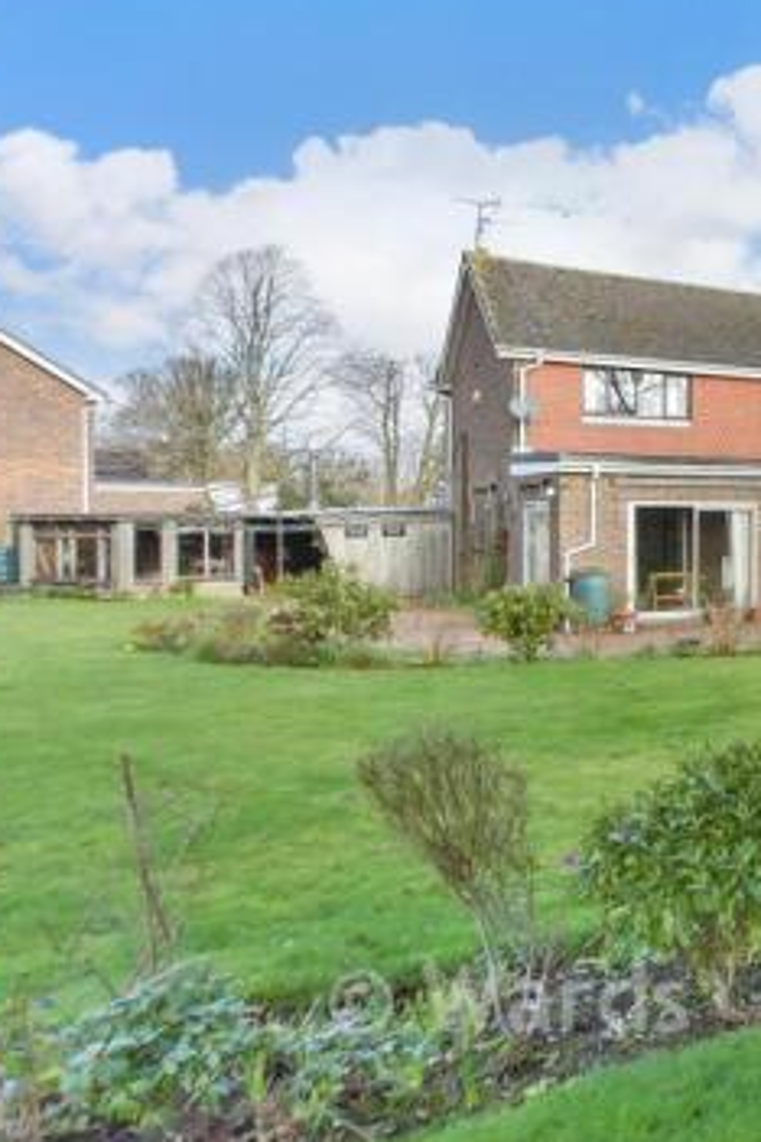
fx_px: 888
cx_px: 1020
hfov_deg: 32.7
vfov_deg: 65.3
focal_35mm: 28
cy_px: 512
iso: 320
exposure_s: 1/160
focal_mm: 10
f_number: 6.3
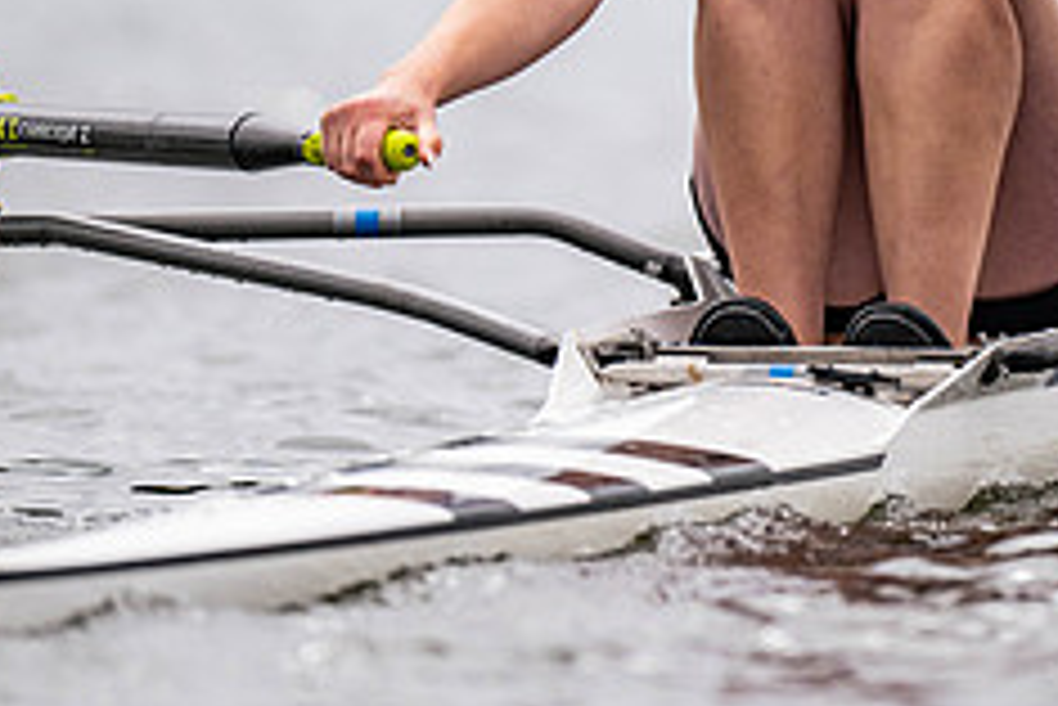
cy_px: -25
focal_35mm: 1479
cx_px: 954
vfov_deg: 0.9
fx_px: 43491
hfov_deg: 1.4
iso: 250
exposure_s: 1/2500
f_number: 4
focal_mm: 600
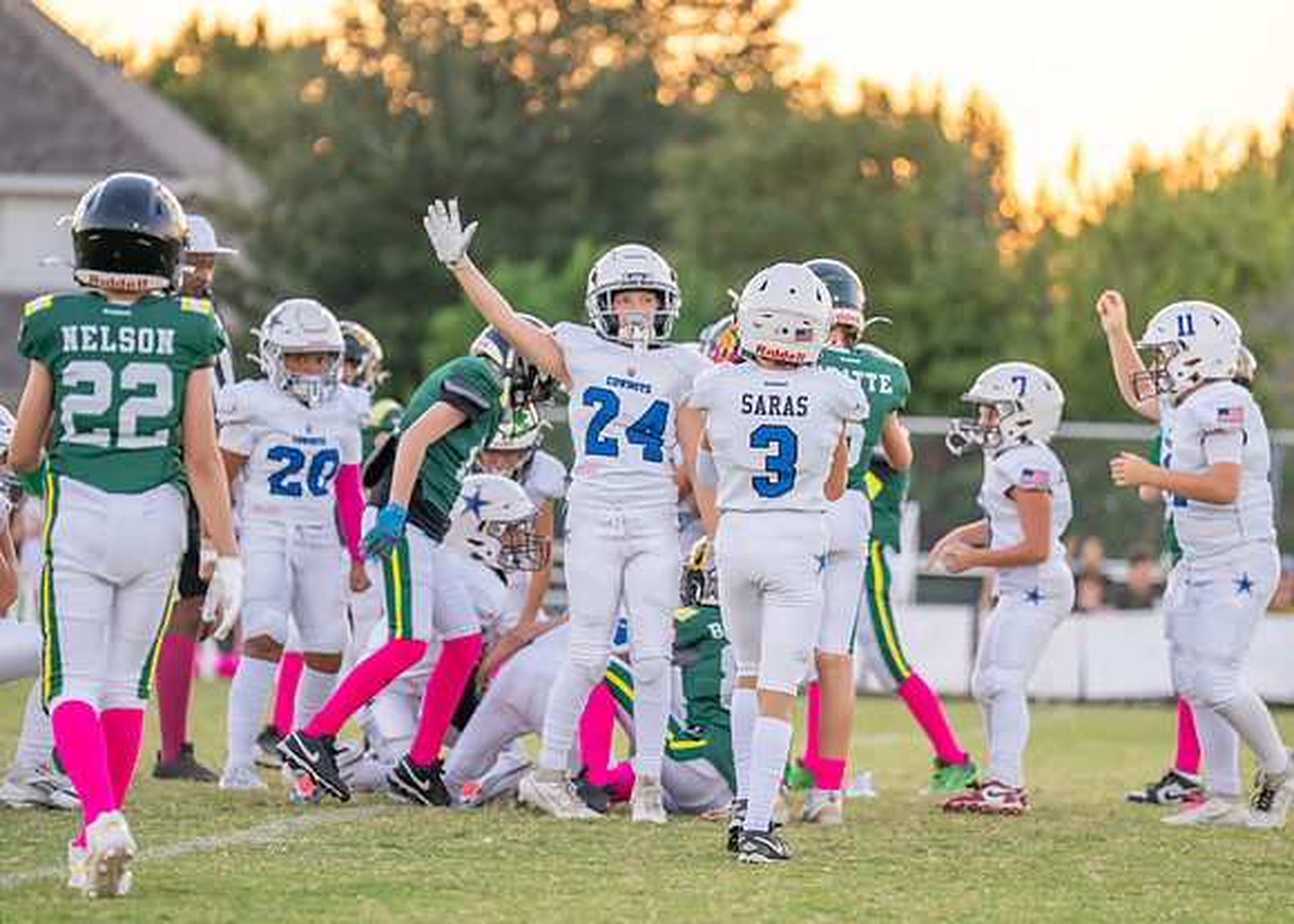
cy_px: 428
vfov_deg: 7.0
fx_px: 7534
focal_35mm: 205
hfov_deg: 9.8
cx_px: 654
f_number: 2.8
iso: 800
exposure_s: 1/1250
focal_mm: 182
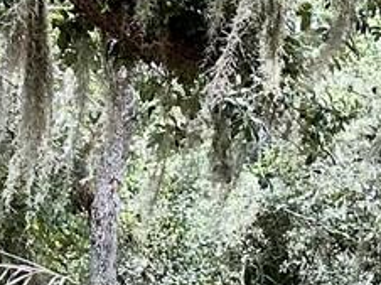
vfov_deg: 8.0
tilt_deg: -8.2
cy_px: 691
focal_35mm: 170
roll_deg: -1.5
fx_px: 1869
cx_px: 845
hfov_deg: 10.4
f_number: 1.78
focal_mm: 6.86
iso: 80
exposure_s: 1/503
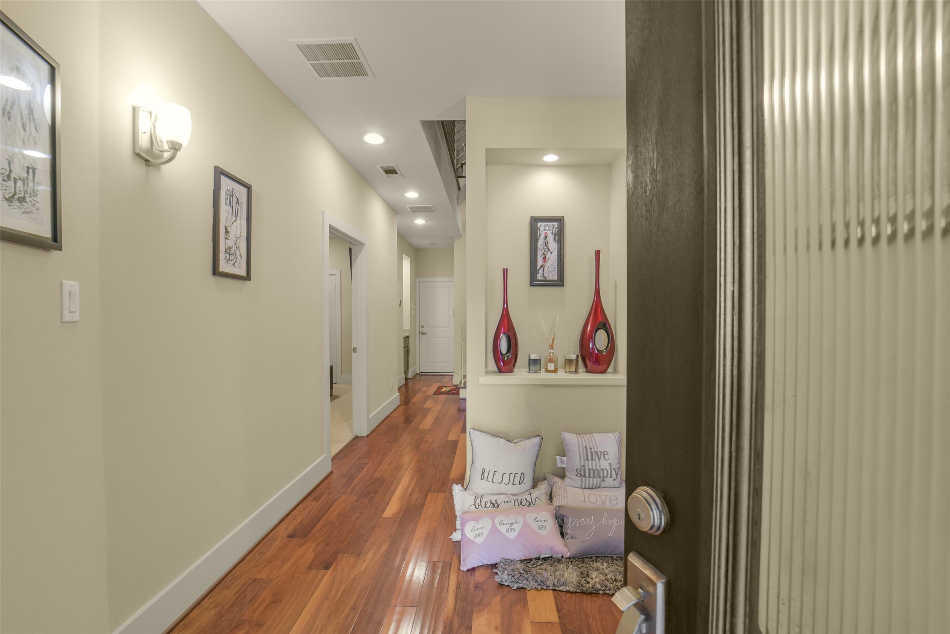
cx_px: 475
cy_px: 317
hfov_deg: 104.2
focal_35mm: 14
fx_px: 370
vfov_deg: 81.2
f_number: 11
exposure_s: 1/8
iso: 500
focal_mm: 14
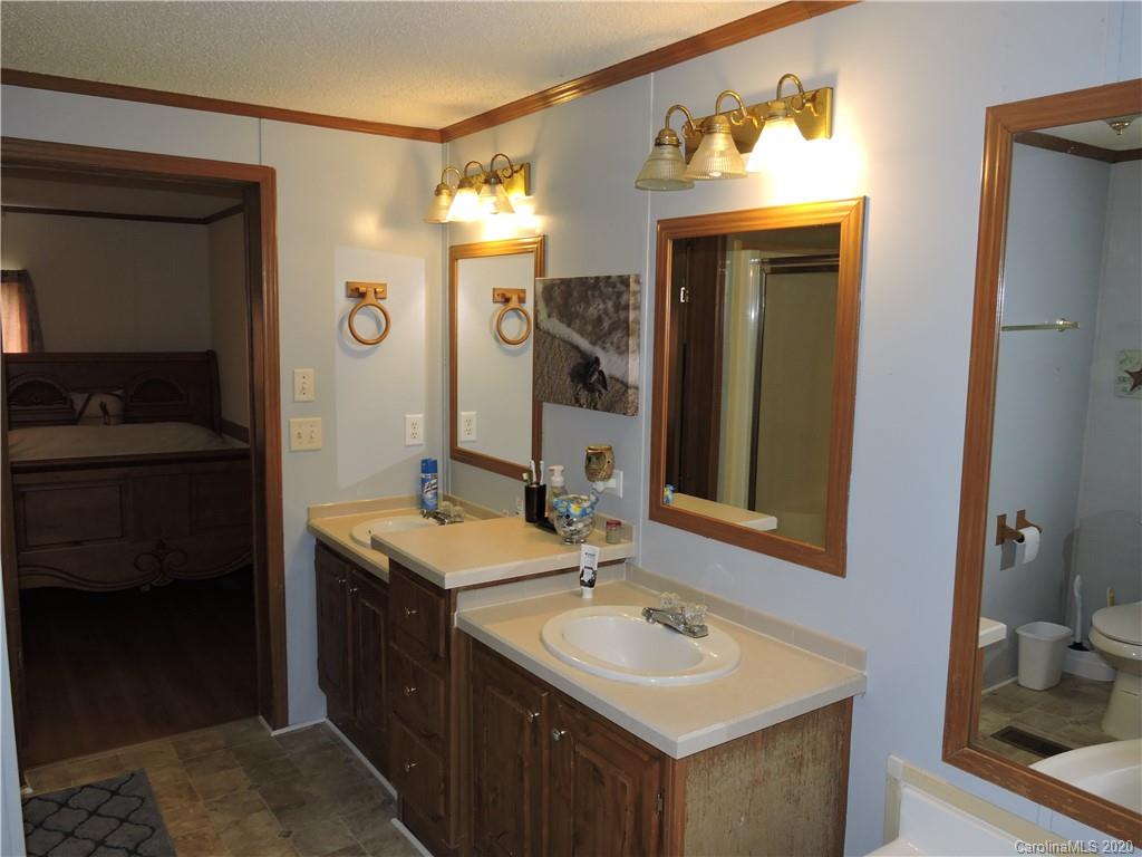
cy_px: 428
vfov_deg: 49.7
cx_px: 571
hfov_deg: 63.4
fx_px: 924
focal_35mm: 28
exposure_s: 1/30
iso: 200
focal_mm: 5
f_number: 3.5
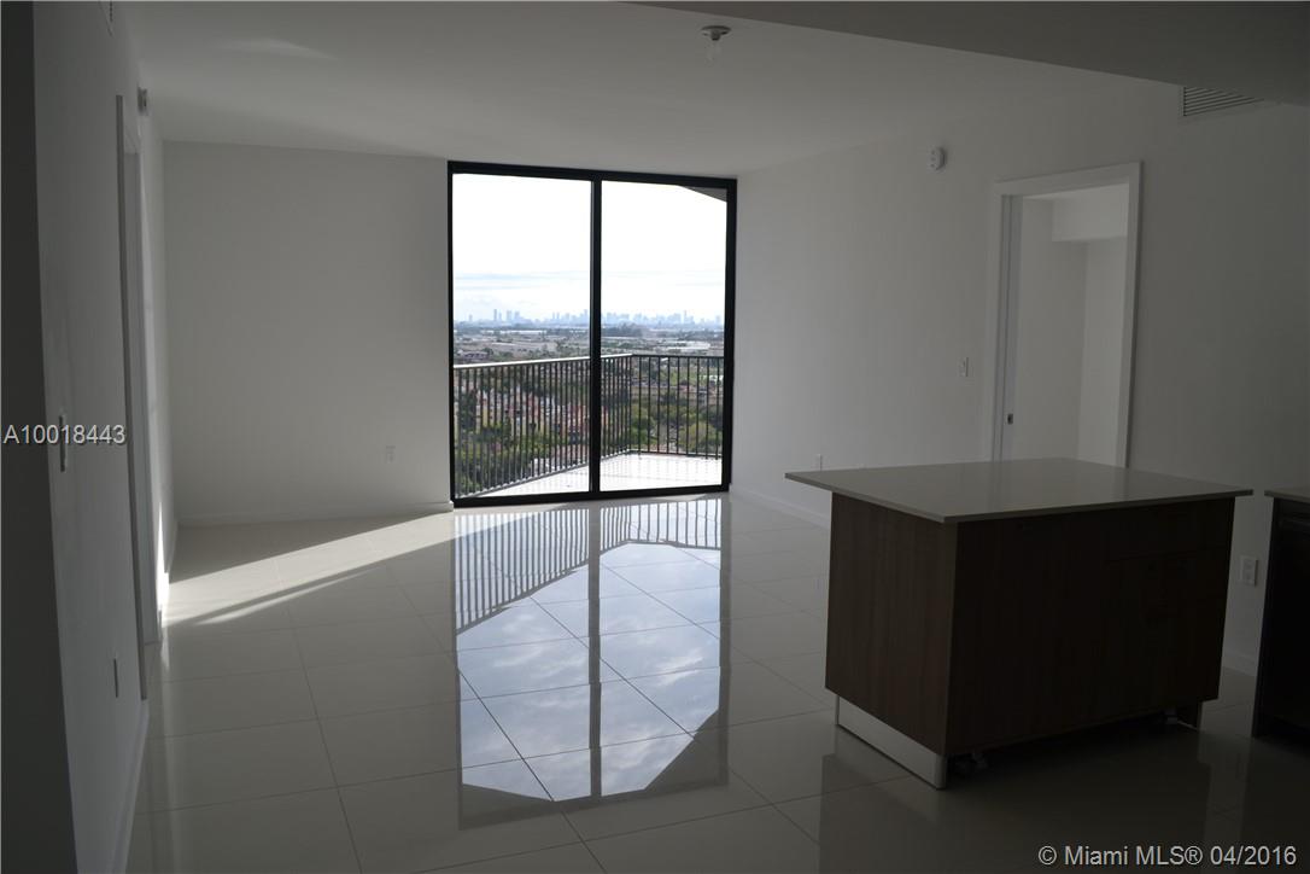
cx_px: 655
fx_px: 982
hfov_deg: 67.4
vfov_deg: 47.9
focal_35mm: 27
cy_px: 437
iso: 100
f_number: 6.3
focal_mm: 18
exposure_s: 1/160
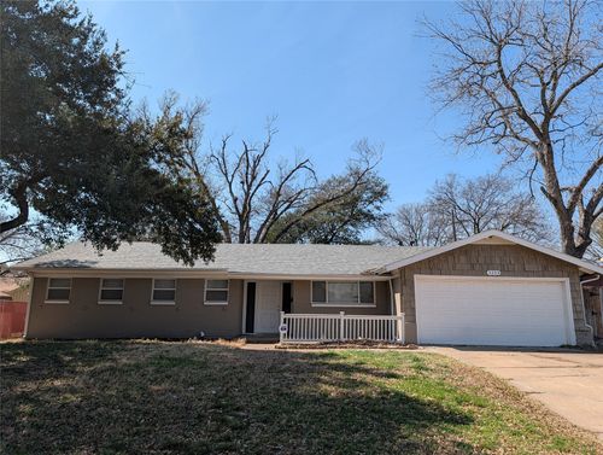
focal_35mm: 24
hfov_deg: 71.5
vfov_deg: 57.0
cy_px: 228
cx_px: 302
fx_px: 419
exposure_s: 1/907
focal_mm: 6.9
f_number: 1.68
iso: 19
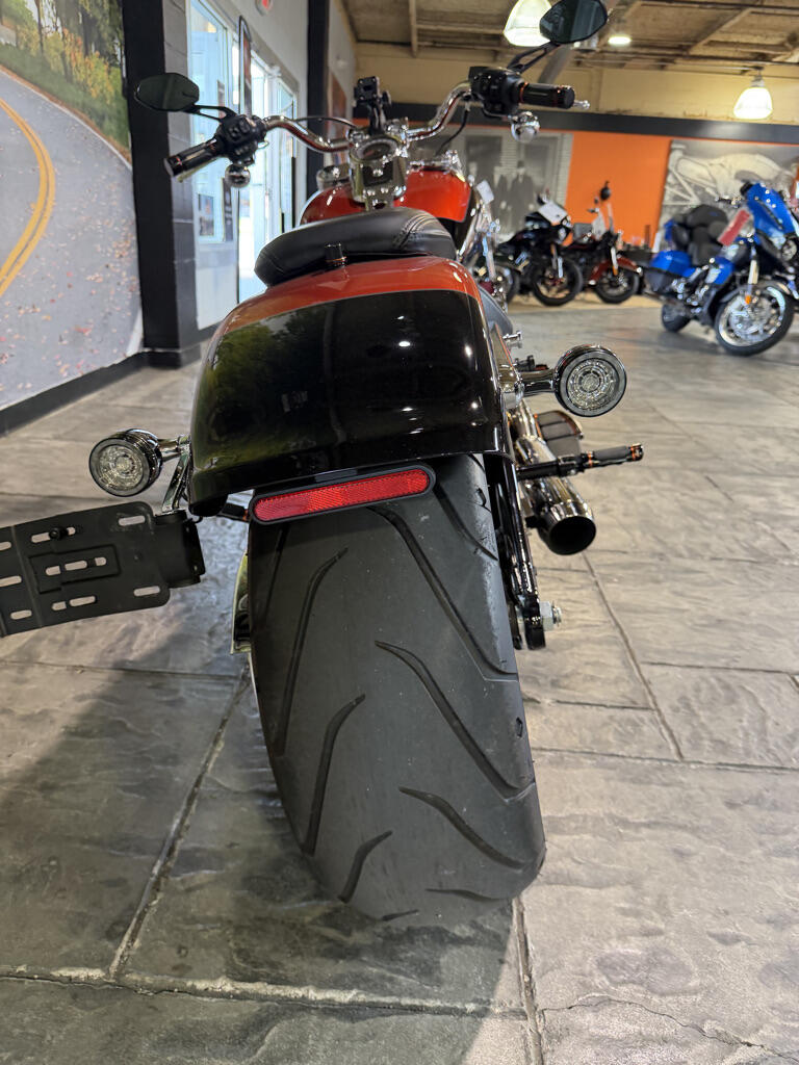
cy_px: 532
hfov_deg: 56.8
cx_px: 400
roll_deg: -2.6
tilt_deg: -21.3
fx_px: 739
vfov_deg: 71.6
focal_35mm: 24
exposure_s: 1/60
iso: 200
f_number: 1.78
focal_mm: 6.76
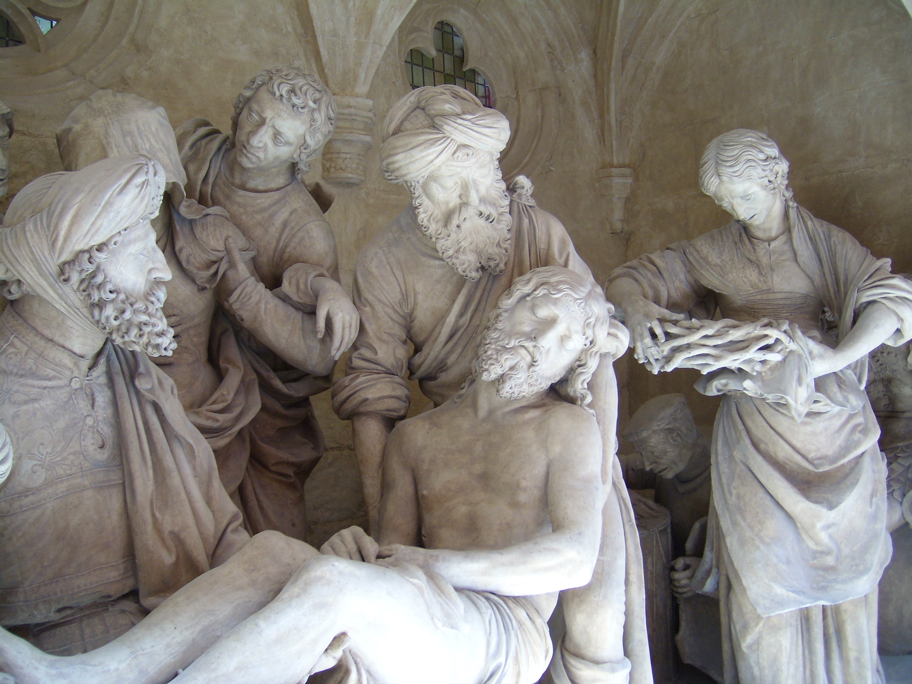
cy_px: 342
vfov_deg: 40.7
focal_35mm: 35
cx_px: 456
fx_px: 922
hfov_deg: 52.6
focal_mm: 5.8
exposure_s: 1/42
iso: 50
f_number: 2.8
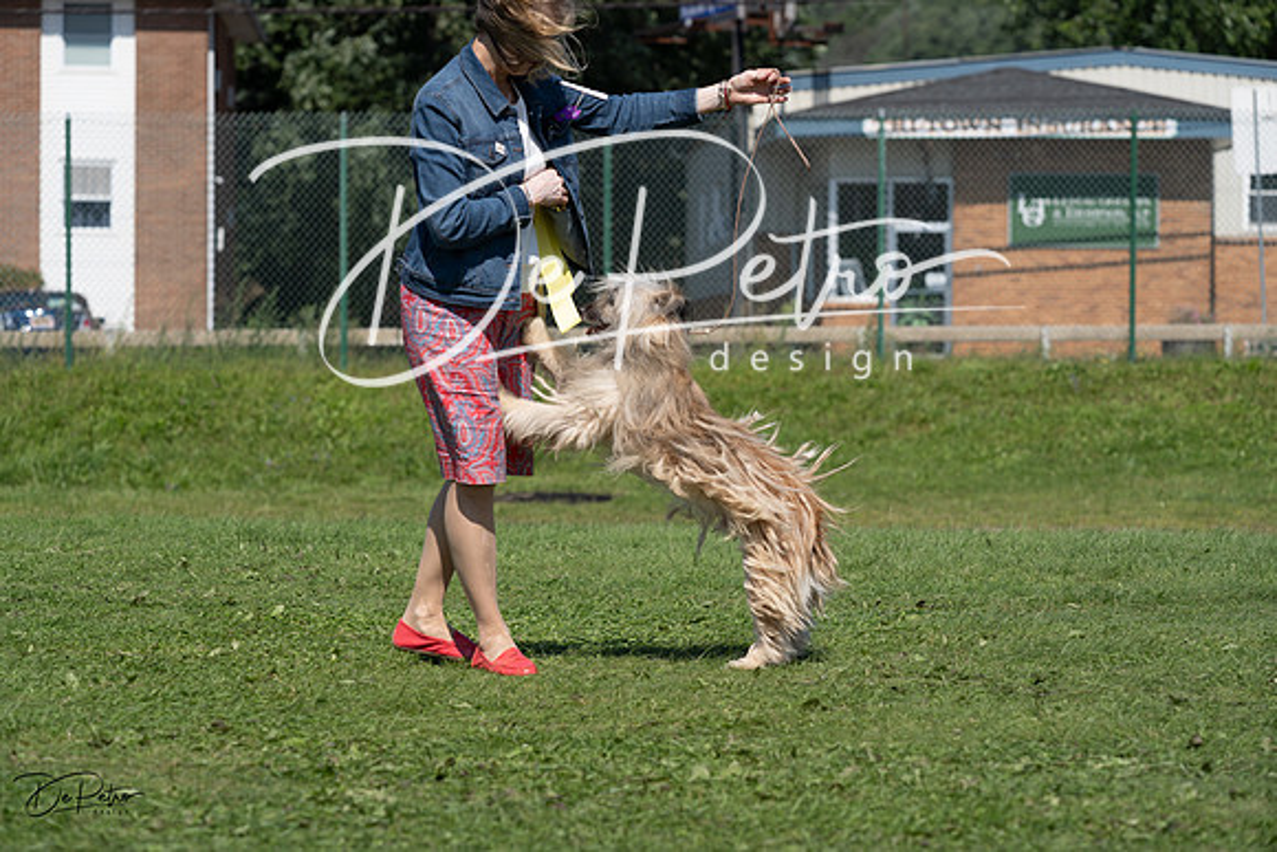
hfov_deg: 18.8
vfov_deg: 12.6
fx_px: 3867
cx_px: 638
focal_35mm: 109
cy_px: 426
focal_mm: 109
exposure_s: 1/800
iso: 100
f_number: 5
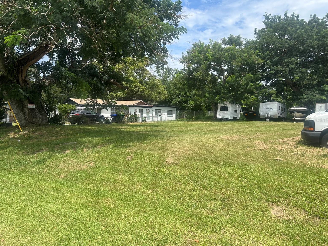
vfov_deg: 51.4
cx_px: 165
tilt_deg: +0.1
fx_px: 256
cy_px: 120
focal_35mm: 27
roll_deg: +0.8
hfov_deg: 65.3
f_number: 1.5
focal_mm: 5.7
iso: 50
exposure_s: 1/3571
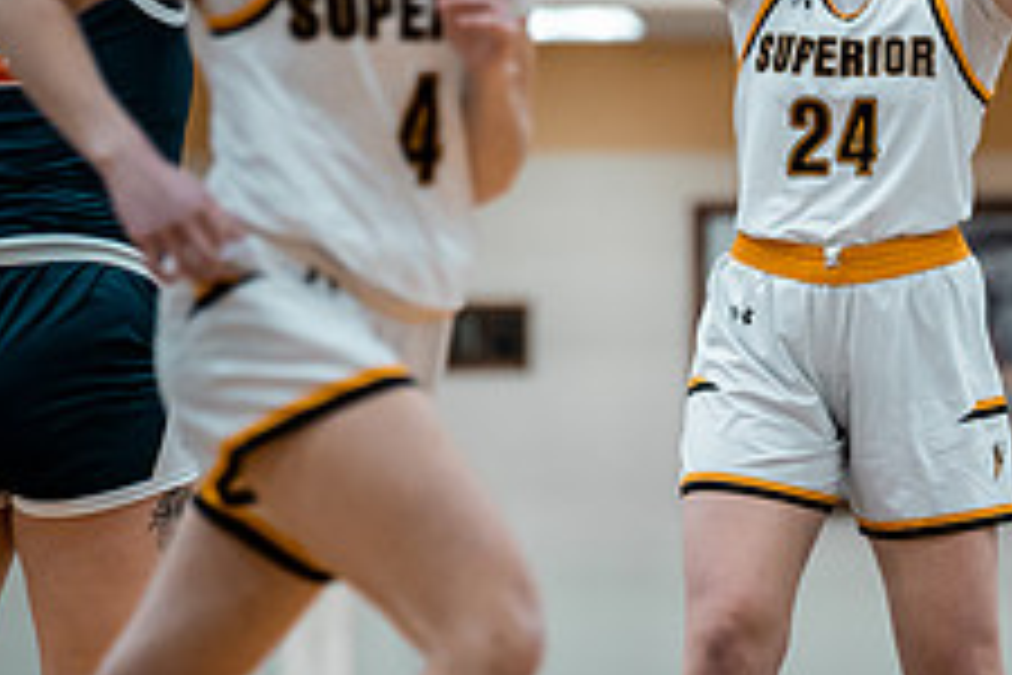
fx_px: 11300
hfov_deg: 5.1
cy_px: 295
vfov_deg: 3.4
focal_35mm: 402
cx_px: 859
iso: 1600
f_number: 2.8
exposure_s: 1/640
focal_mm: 150
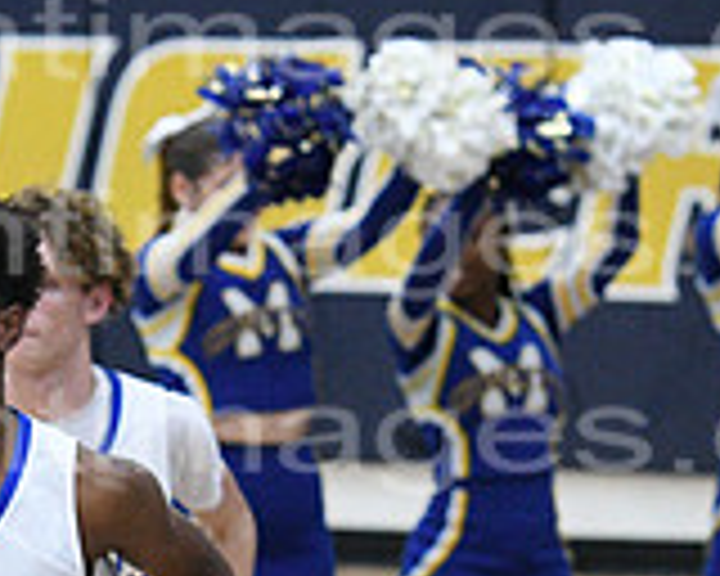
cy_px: 736
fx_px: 12146
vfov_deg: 2.7
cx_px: 32
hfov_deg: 3.4
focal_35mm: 570
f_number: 4
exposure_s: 1/640
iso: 7200
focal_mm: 112
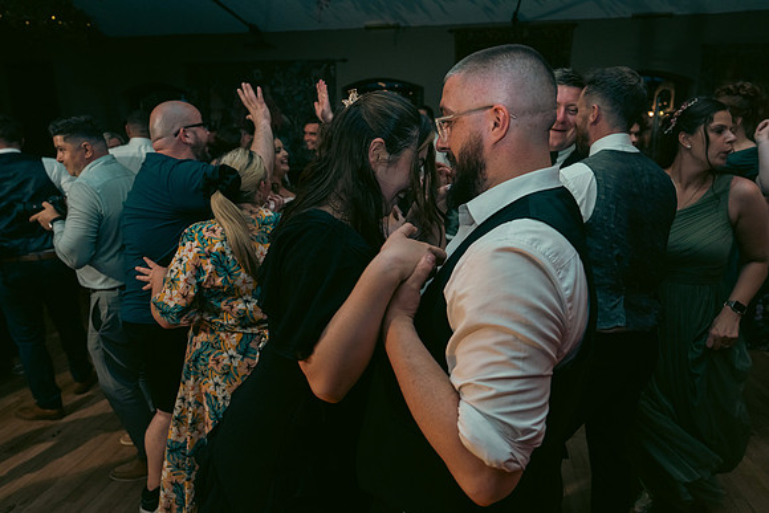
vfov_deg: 53.2
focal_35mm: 24
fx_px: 513
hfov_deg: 73.7
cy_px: 256
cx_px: 384
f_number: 3.5
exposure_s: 1/160
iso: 2500
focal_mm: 24
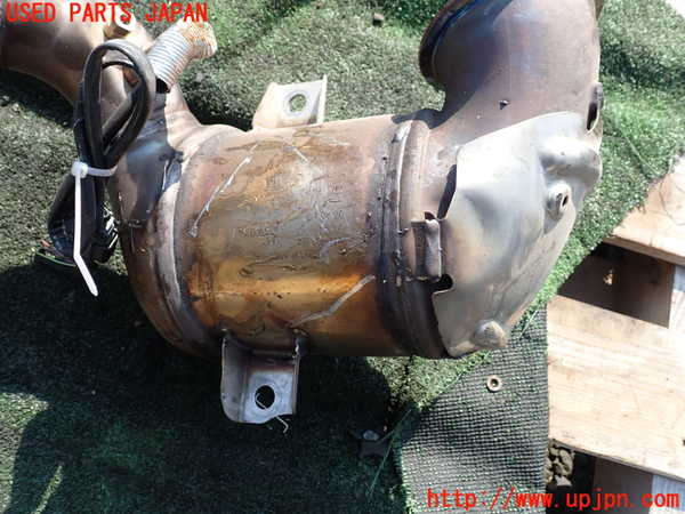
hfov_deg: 60.0
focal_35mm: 30
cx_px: 342
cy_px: 257
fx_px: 594
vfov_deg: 46.8
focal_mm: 5.4
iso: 100
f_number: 3.2
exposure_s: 1/250
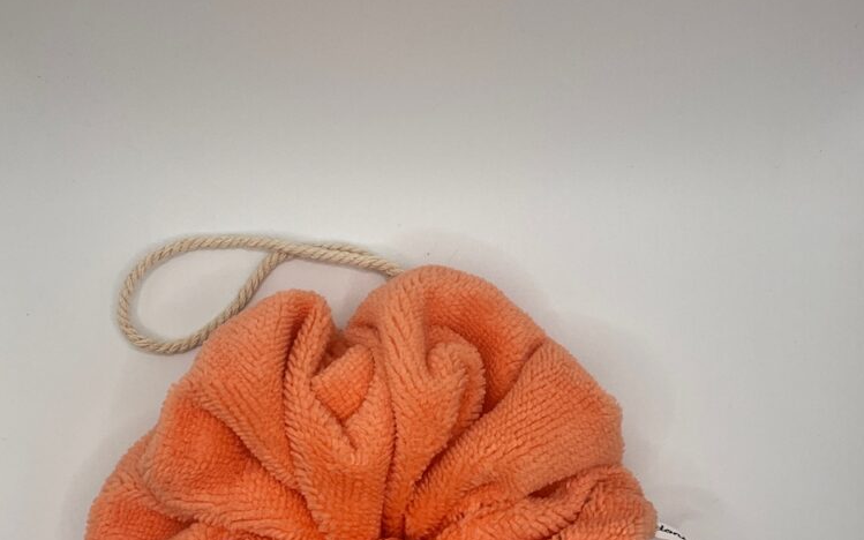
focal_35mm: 42
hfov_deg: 47.2
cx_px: 442
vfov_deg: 30.3
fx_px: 989
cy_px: 362
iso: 25
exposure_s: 1/272
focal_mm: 3
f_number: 1.8
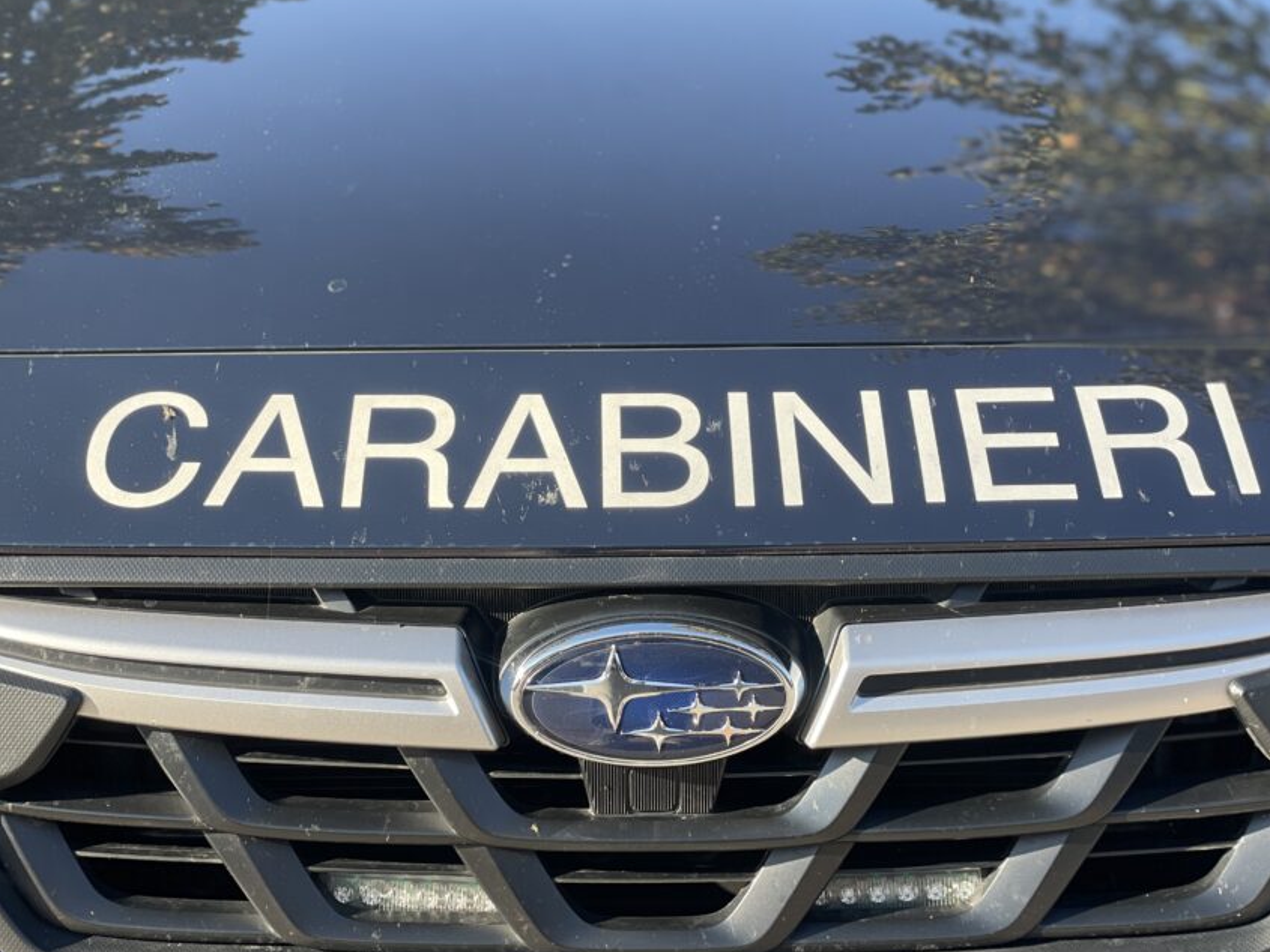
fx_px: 2312
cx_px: 576
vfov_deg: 23.3
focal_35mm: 63
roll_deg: +1.3
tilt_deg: -15.1
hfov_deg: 30.7
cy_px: 416
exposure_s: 1/213
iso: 25
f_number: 2
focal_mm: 6
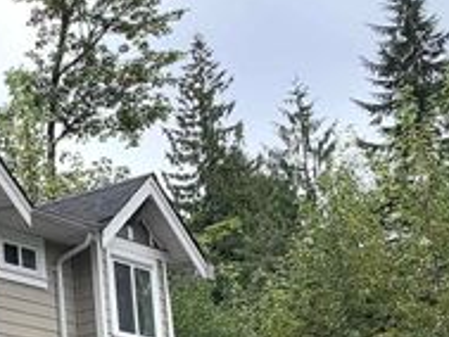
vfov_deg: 16.1
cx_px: -297
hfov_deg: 18.6
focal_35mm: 88
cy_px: 403
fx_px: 1142
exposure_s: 1/808
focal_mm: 4.25
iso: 25
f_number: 1.8
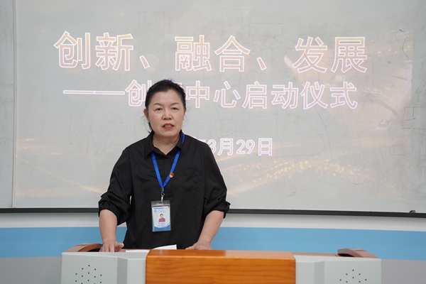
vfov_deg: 20.6
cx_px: 213
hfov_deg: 30.5
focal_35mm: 66
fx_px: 781
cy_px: 142
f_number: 3.5
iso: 1000
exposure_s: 1/100
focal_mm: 66
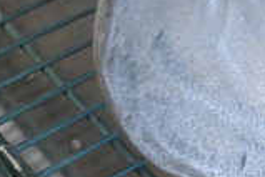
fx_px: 1310
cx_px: 435
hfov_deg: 11.0
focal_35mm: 178
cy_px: -14
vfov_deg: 7.7
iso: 1250
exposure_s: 1/50
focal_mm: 31
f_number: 4.2
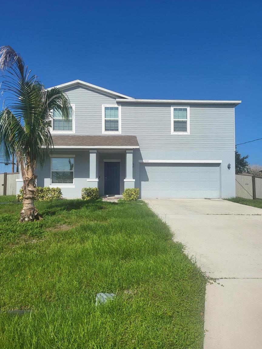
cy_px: 174
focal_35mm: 25
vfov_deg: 69.4
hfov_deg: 54.9
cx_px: 132
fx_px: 252
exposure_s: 1/4444
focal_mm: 5
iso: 40
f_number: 1.8
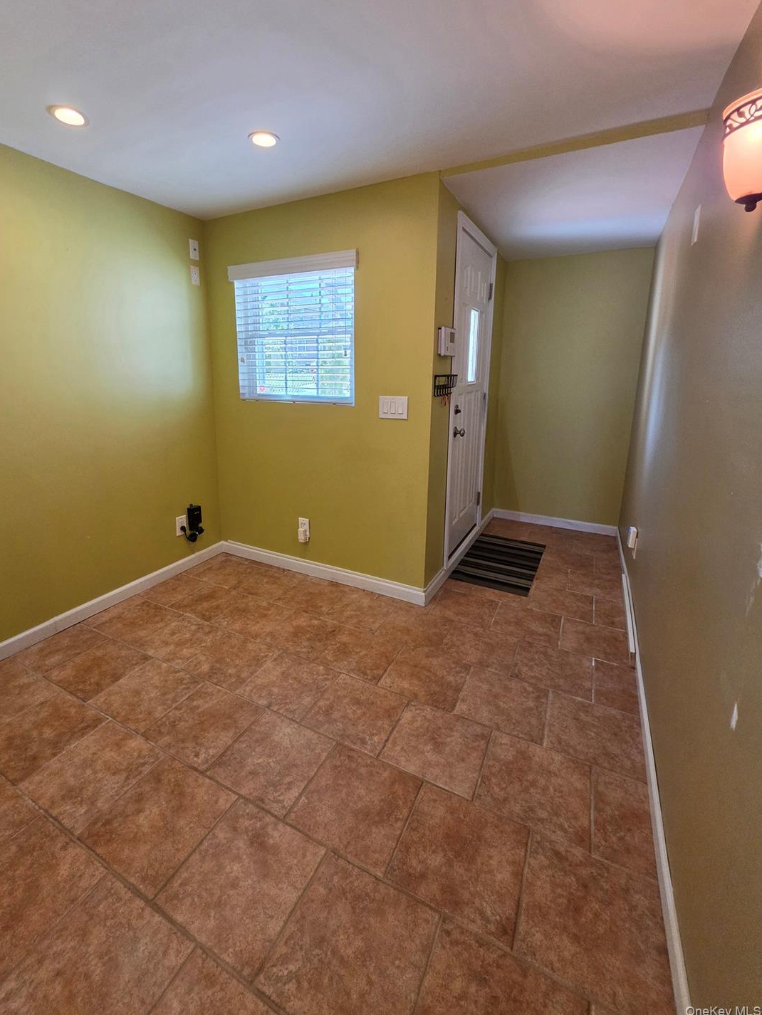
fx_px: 411
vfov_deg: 101.9
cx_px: 357
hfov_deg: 85.6
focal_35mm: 14
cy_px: 474
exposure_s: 1/120
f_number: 1.9
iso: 200
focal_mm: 2.2
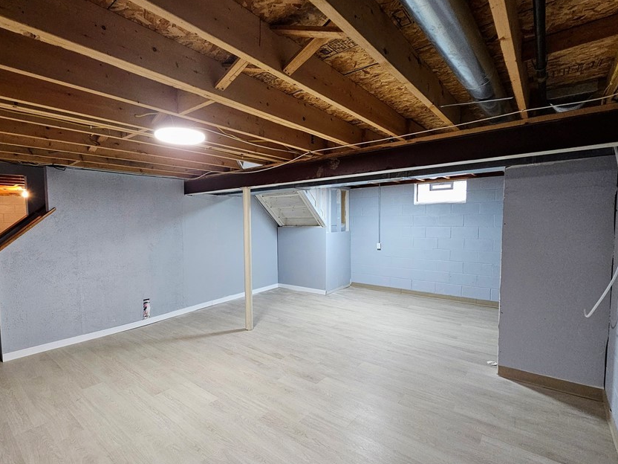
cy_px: 240
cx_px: 260
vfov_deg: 78.1
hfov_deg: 93.7
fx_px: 286
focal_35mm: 16
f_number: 2.2
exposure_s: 1/30
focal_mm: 2.2
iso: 400
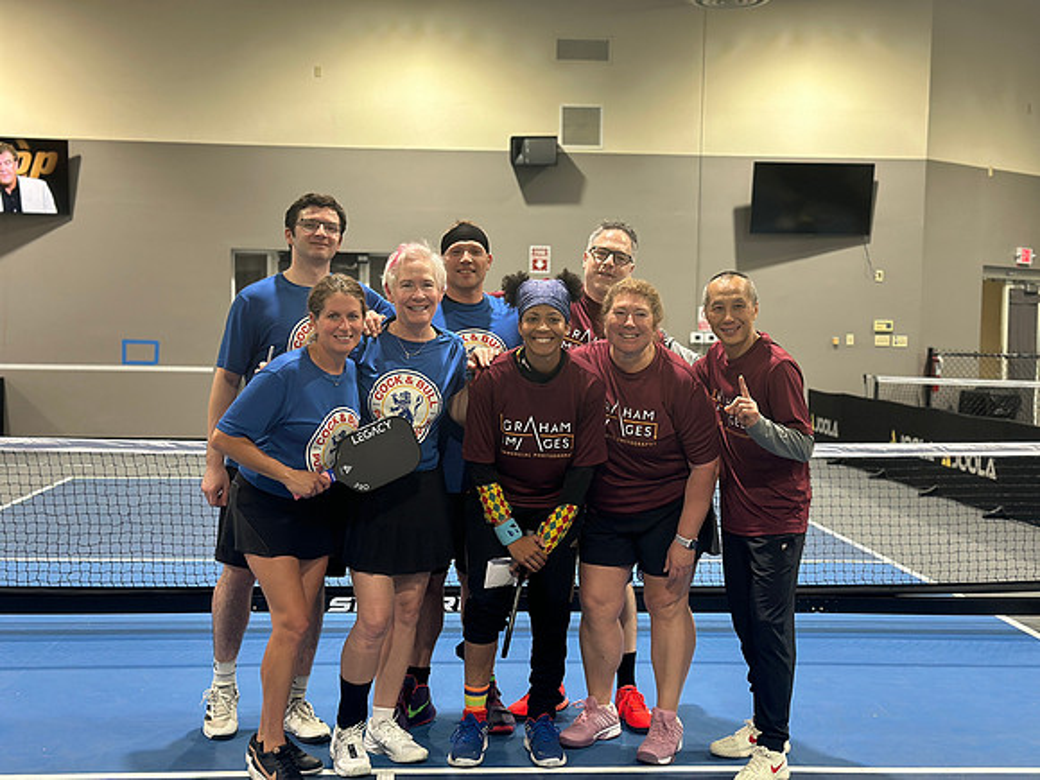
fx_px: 1442
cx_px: 520
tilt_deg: -2.3
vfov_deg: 30.3
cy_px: 390
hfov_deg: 39.7
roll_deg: -0.7
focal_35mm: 48
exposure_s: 1/60
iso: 250
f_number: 1.78
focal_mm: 6.86
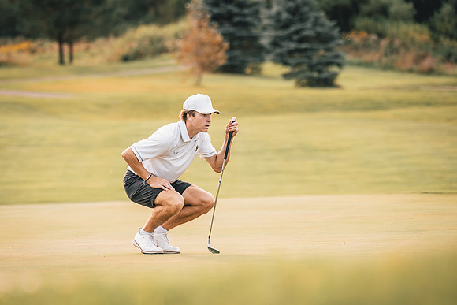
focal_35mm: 278
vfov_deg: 4.9
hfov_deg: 7.4
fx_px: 3535
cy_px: 184
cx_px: 193
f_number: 2.8
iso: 250
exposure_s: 1/800
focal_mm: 150
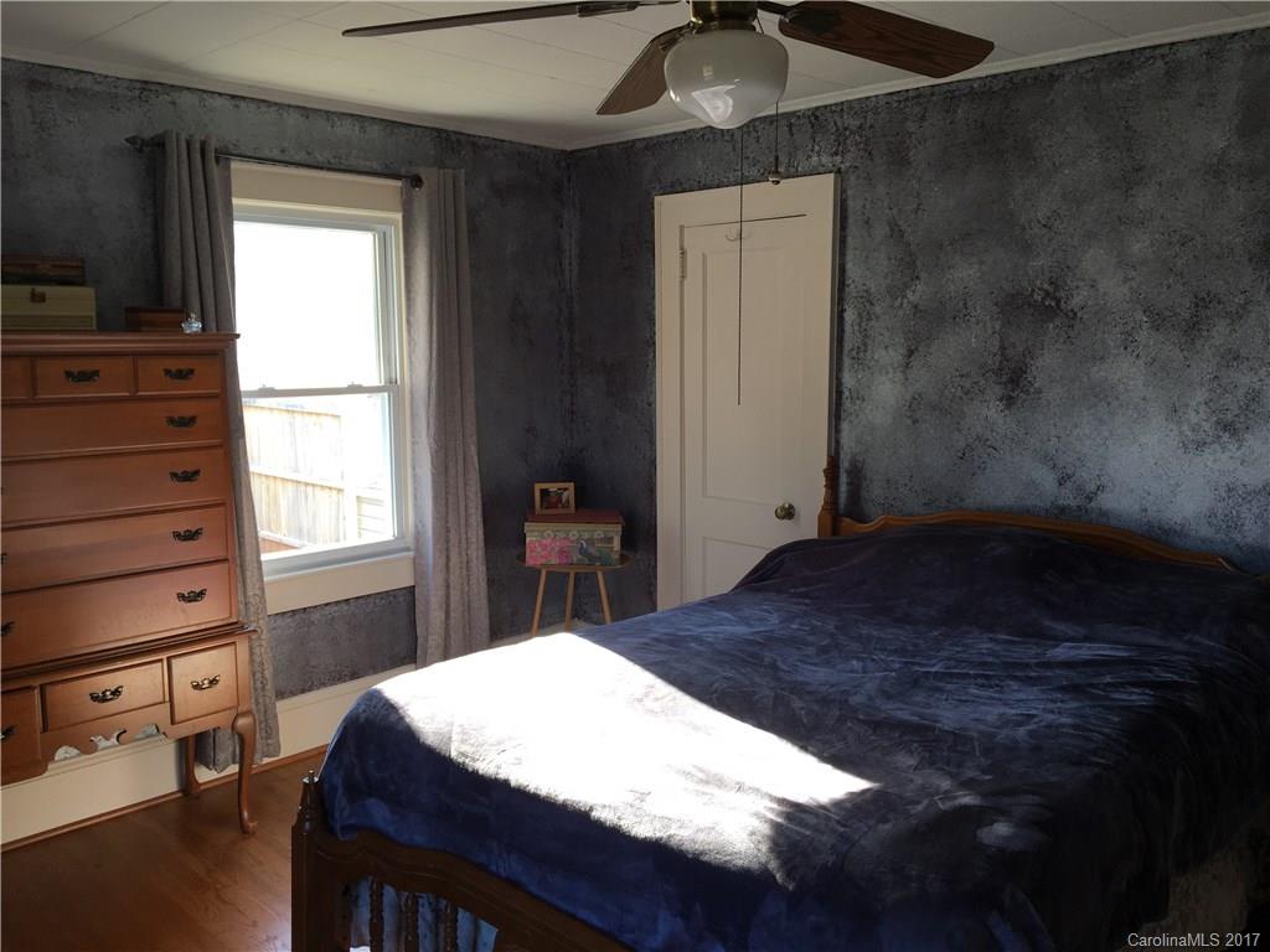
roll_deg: +0.4
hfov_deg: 61.7
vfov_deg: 48.2
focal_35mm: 29
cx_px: 635
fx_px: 1064
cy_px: 476
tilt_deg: -7.2
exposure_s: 1/40
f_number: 2.2
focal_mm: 4.15
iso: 25
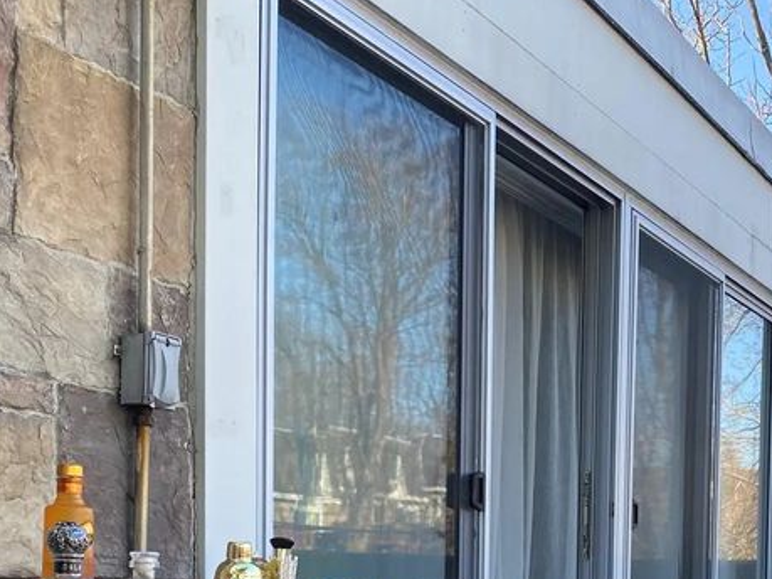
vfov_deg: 23.7
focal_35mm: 58
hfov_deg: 32.9
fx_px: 1293
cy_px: 629
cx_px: 531
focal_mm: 4.25
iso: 32
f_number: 1.8
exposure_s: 1/327
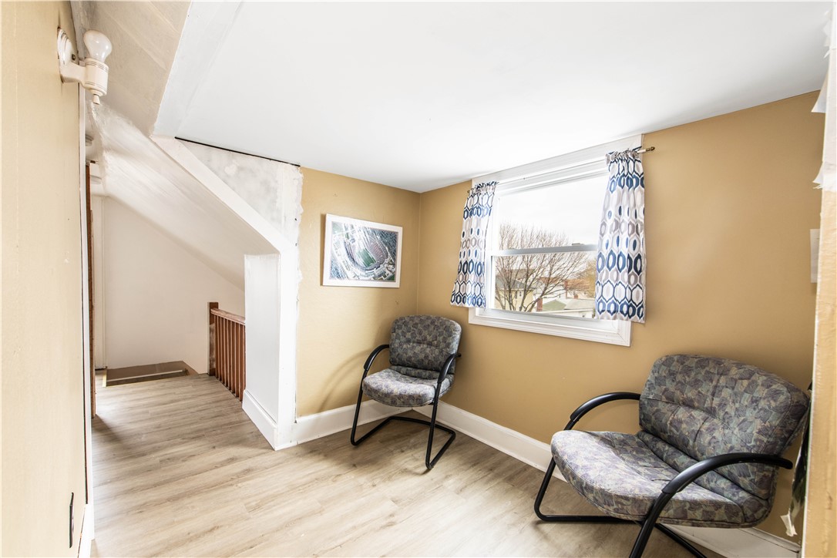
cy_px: 279
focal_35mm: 14
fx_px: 325
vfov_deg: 81.2
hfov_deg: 104.3
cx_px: 418
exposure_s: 1/125
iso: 400
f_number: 10
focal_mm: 14
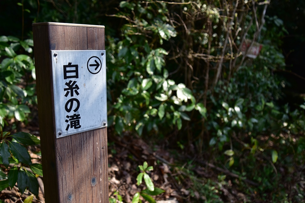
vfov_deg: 38.9
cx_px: 152
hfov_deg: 55.8
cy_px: 102
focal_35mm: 34
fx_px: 288
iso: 200
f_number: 4
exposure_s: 1/640
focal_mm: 34
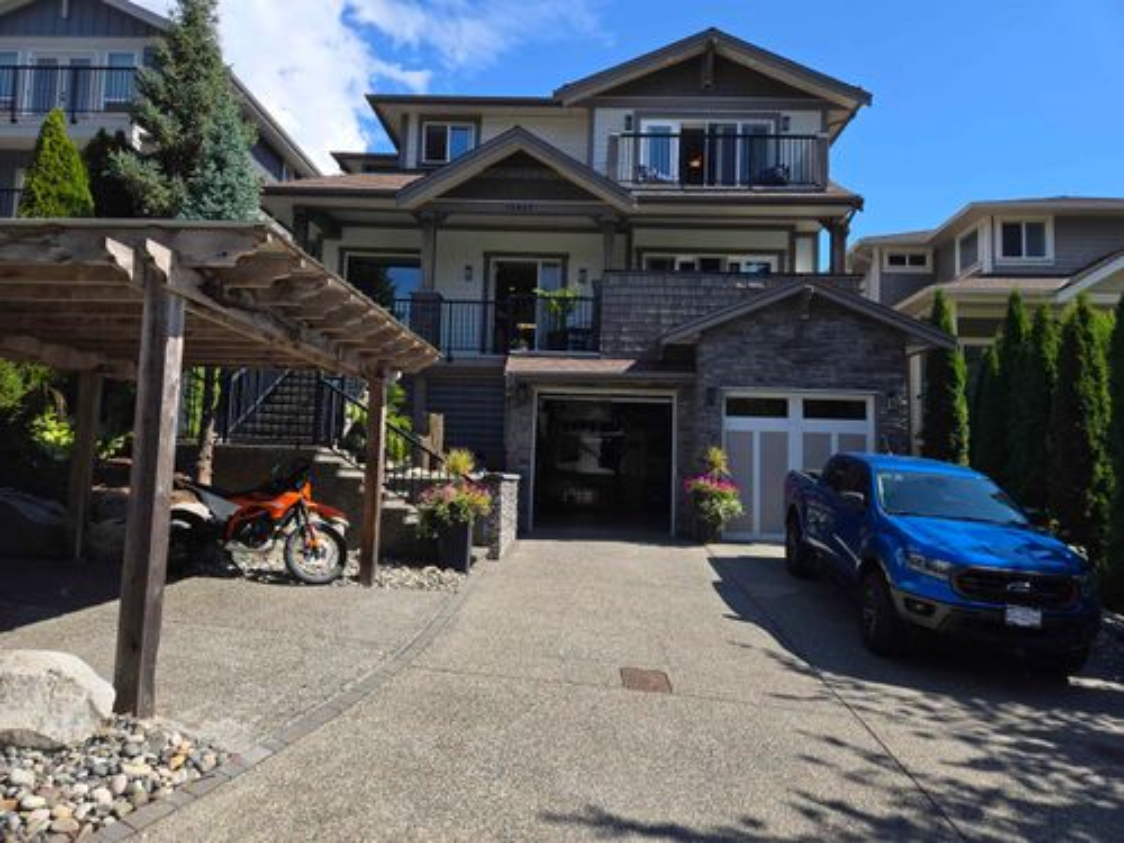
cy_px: 422
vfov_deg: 58.9
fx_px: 747
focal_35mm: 23
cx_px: 562
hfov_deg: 73.9
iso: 25
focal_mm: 5.4
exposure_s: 1/1290
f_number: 1.8
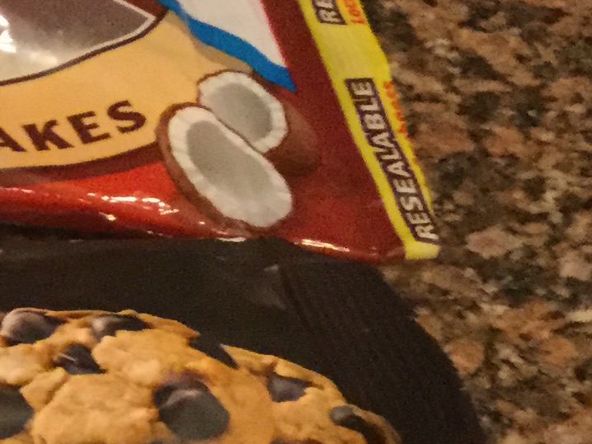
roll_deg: -3.1
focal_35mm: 141
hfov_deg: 12.4
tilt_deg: -40.6
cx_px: -574
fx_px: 2411
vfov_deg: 10.5
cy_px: 210
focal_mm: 3.3
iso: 200
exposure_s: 1/15
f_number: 2.4
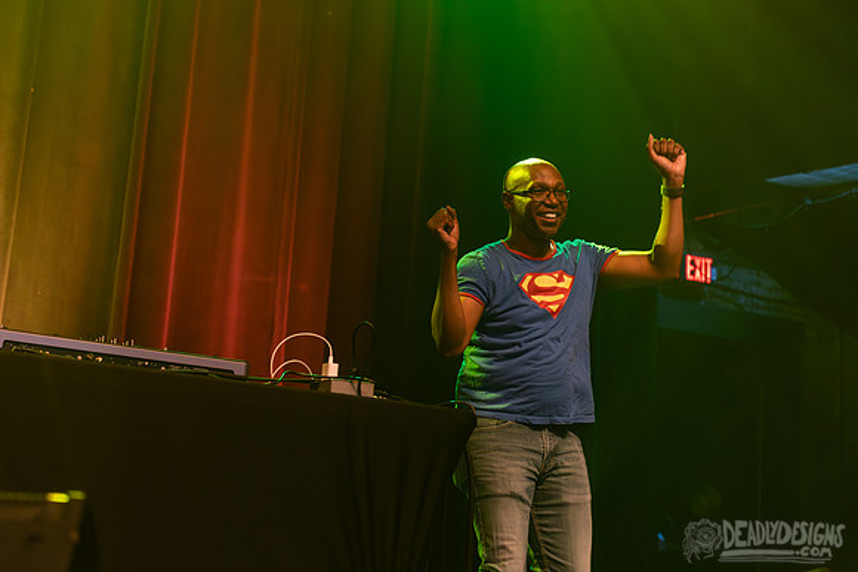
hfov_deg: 27.1
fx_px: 1778
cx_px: 429
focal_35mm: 75
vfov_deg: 18.3
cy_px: 204
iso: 2500
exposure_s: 1/160
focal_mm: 58
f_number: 3.2
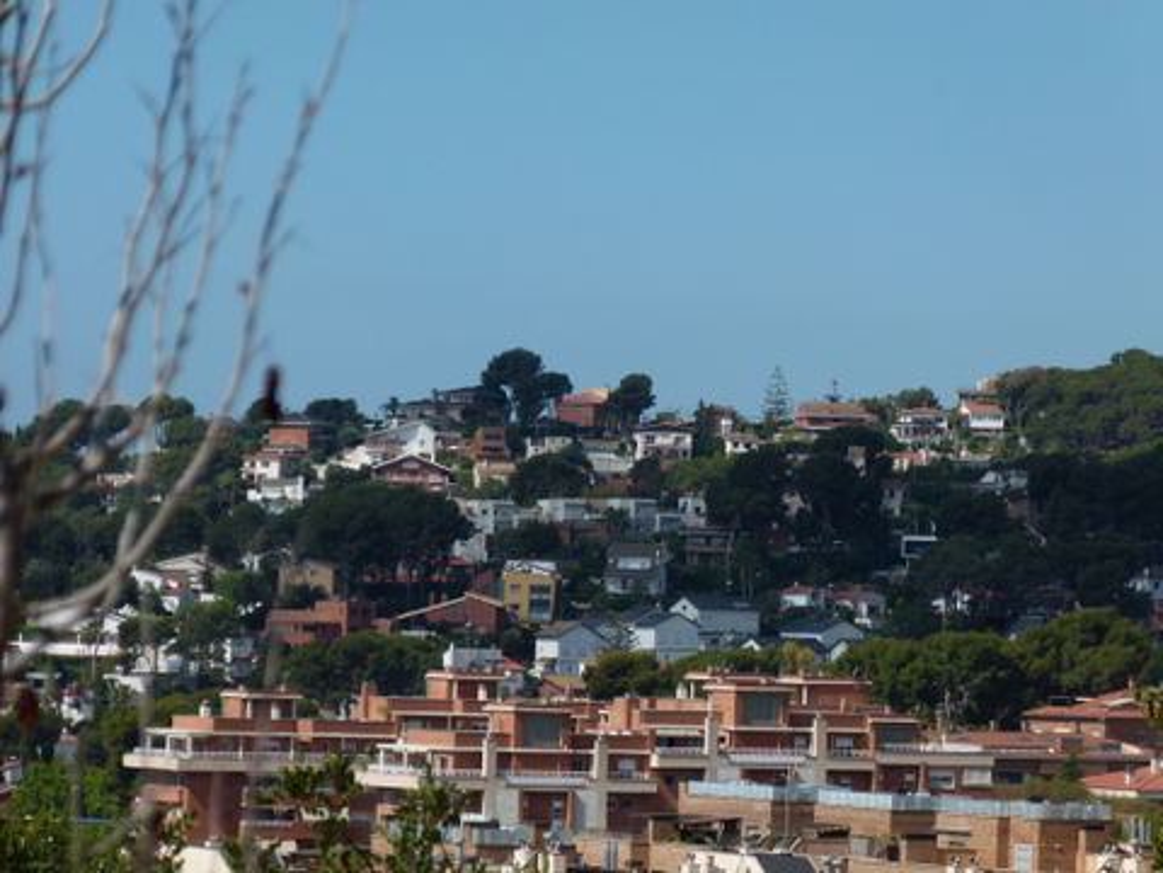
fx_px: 8265
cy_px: 436
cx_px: 582
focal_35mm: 246
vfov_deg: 6.0
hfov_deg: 8.0
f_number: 4
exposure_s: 1/1300
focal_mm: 44.3
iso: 100
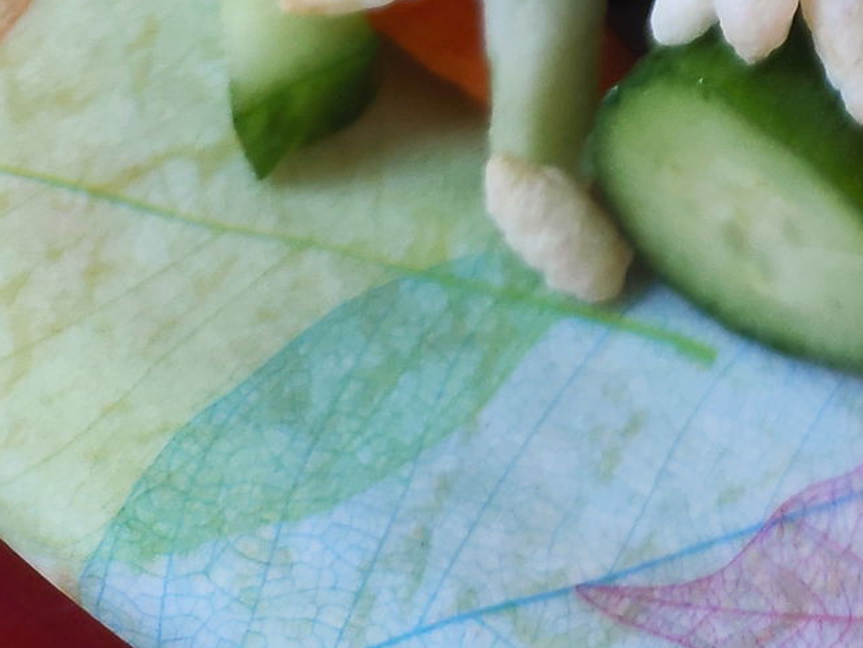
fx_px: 1970
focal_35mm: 79
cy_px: -805
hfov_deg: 21.9
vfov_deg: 14.2
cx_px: 1164
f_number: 1.9
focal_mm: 3.94
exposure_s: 1/120
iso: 312
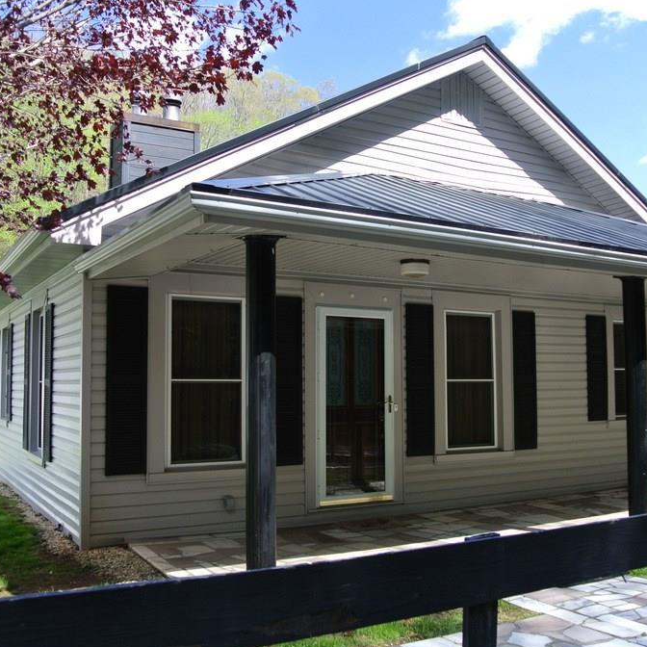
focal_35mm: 35
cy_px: 328
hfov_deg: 47.2
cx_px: 348
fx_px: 740
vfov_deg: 47.2
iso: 100
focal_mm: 10
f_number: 4
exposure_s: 1/320
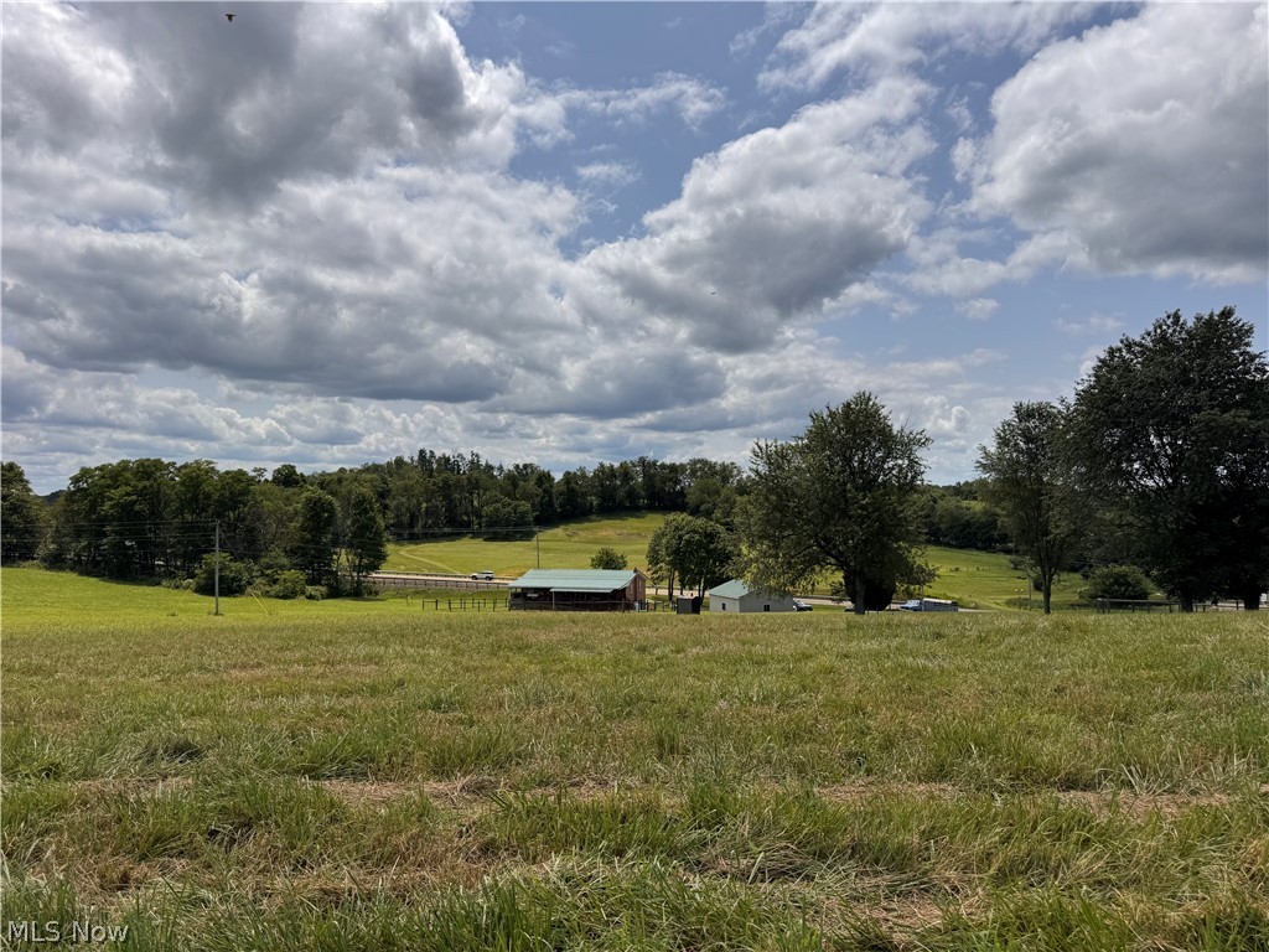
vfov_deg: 56.8
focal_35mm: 24
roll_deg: +1.3
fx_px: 880
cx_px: 634
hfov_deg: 71.6
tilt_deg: +1.4
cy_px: 476
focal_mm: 6.76
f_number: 1.78
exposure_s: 1/12346
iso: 80
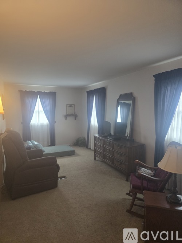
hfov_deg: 58.9
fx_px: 161
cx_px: 91
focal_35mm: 23
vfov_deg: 73.9
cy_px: 122
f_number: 1.7
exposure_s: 1/120
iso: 500
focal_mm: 6.3
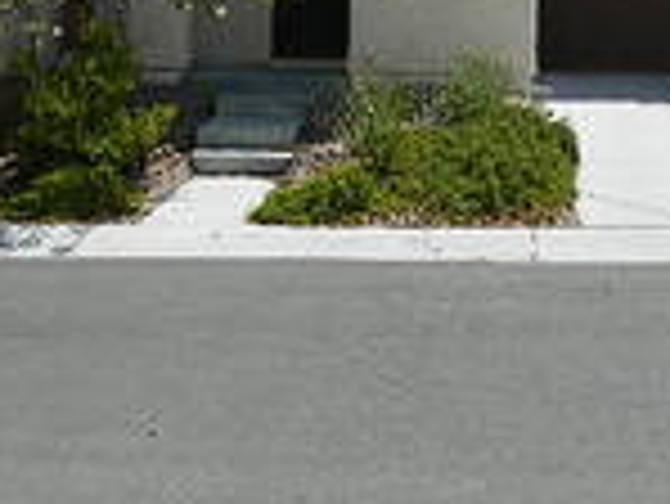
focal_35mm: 58
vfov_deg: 24.0
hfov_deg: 33.2
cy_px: -18
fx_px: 1124
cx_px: 364
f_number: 8.7
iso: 80
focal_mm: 4.5
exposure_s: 1/160
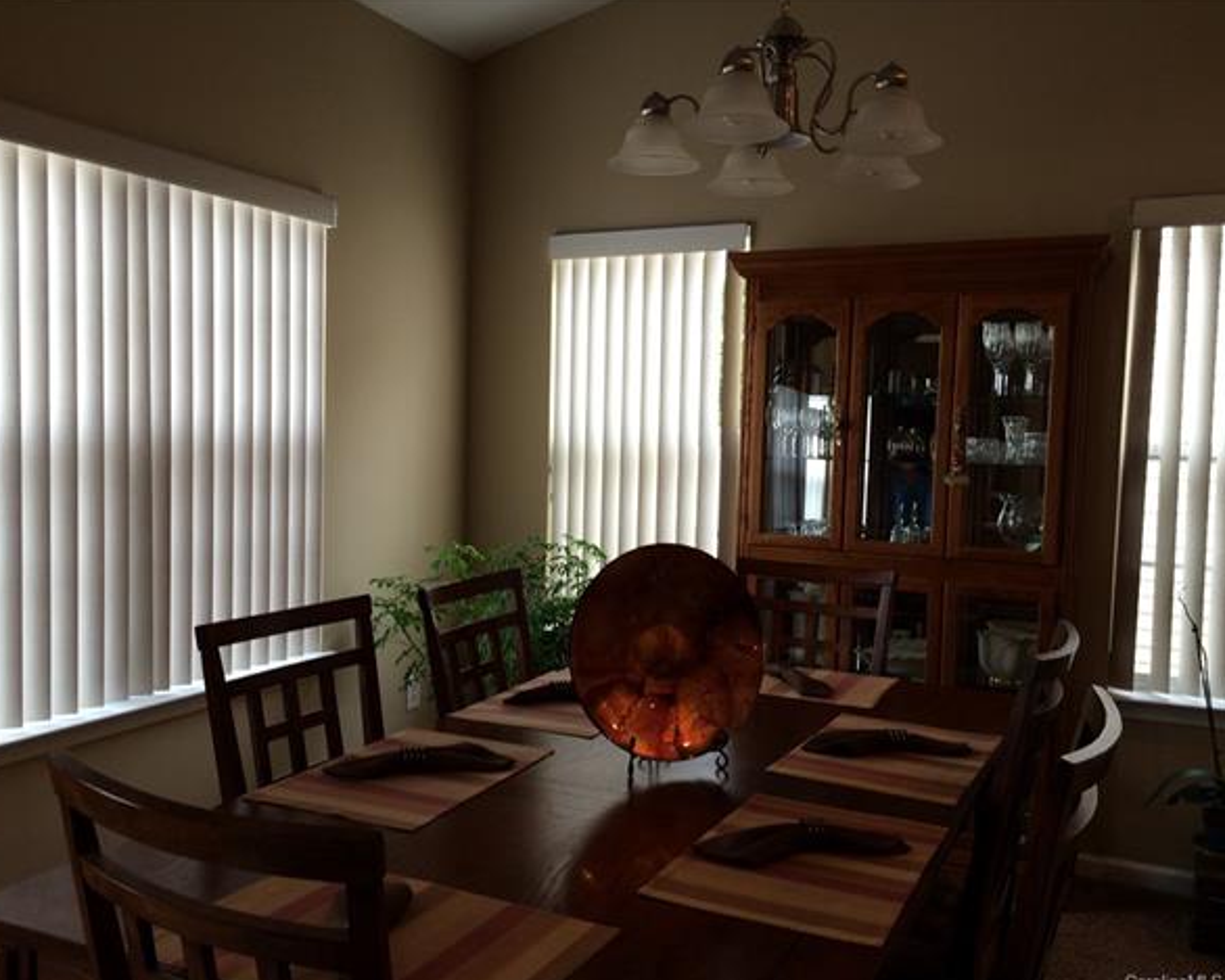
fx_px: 1160
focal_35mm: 32
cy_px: 493
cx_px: 606
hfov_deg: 55.7
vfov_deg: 45.8
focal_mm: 4.12
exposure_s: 1/40
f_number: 2.2
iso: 40
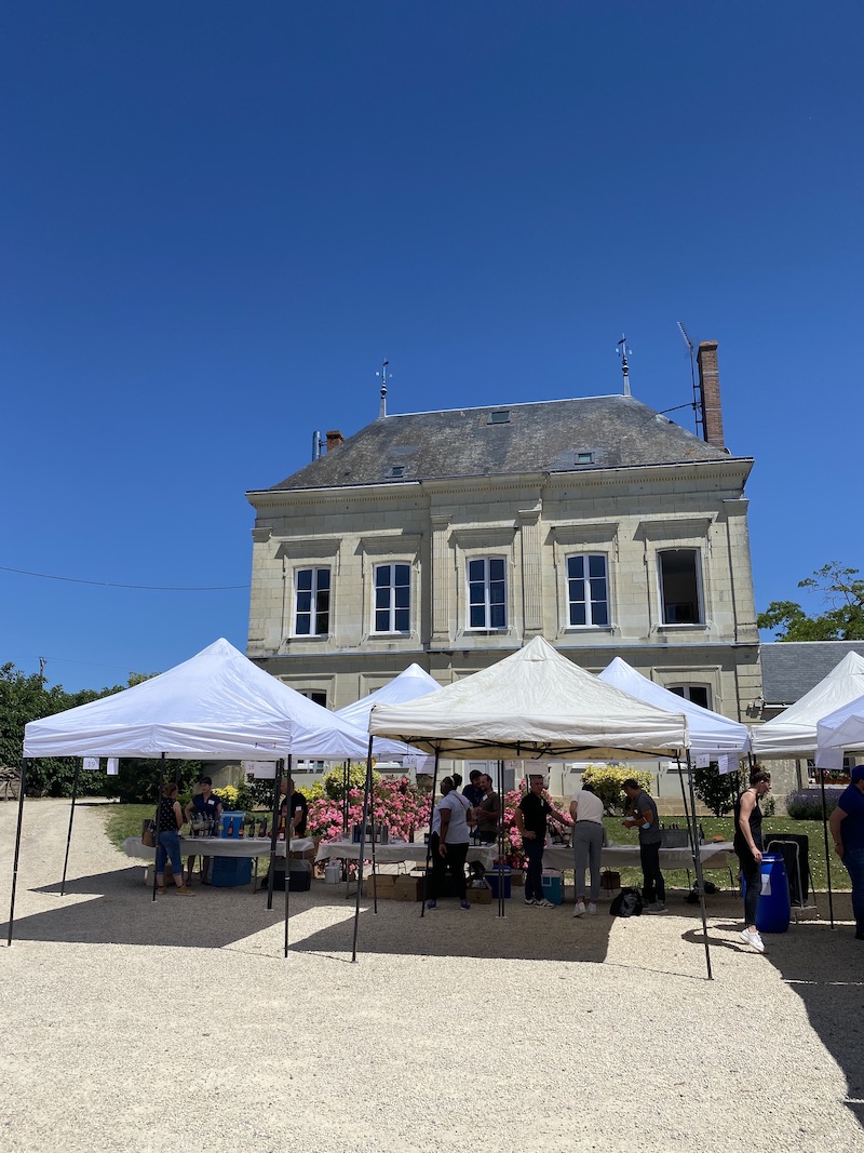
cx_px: 432
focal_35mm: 26
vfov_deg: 67.3
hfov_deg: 53.1
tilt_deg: +13.8
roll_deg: -1.6
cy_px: 576
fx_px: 865
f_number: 1.8
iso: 32
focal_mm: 4.25
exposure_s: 1/4808
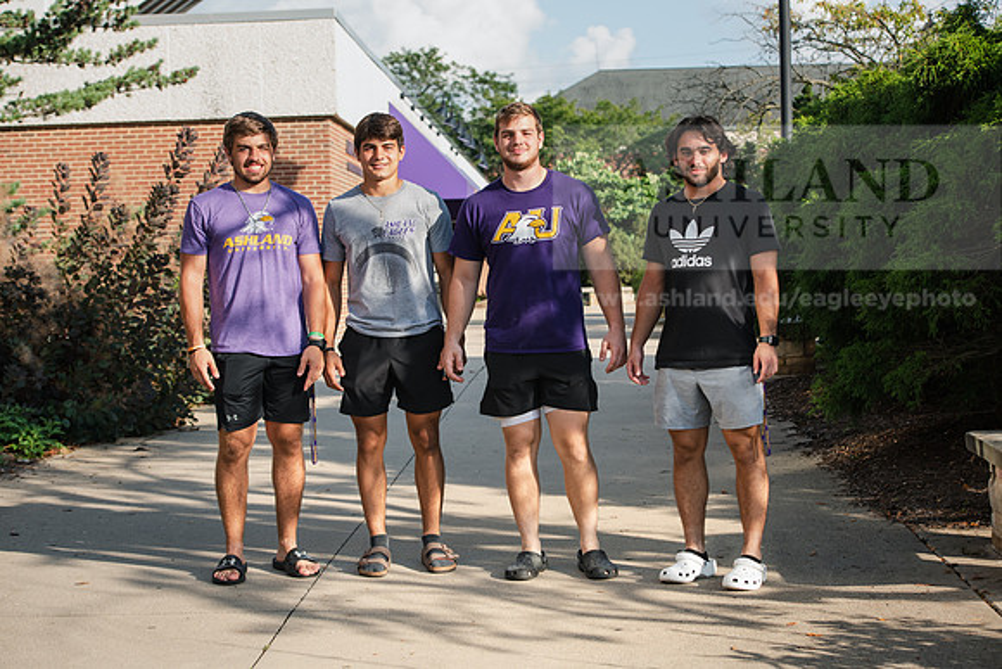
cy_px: 334
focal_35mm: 70
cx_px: 501
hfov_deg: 28.8
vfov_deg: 19.5
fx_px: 1949
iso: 250
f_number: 5.6
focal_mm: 70
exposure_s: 1/400
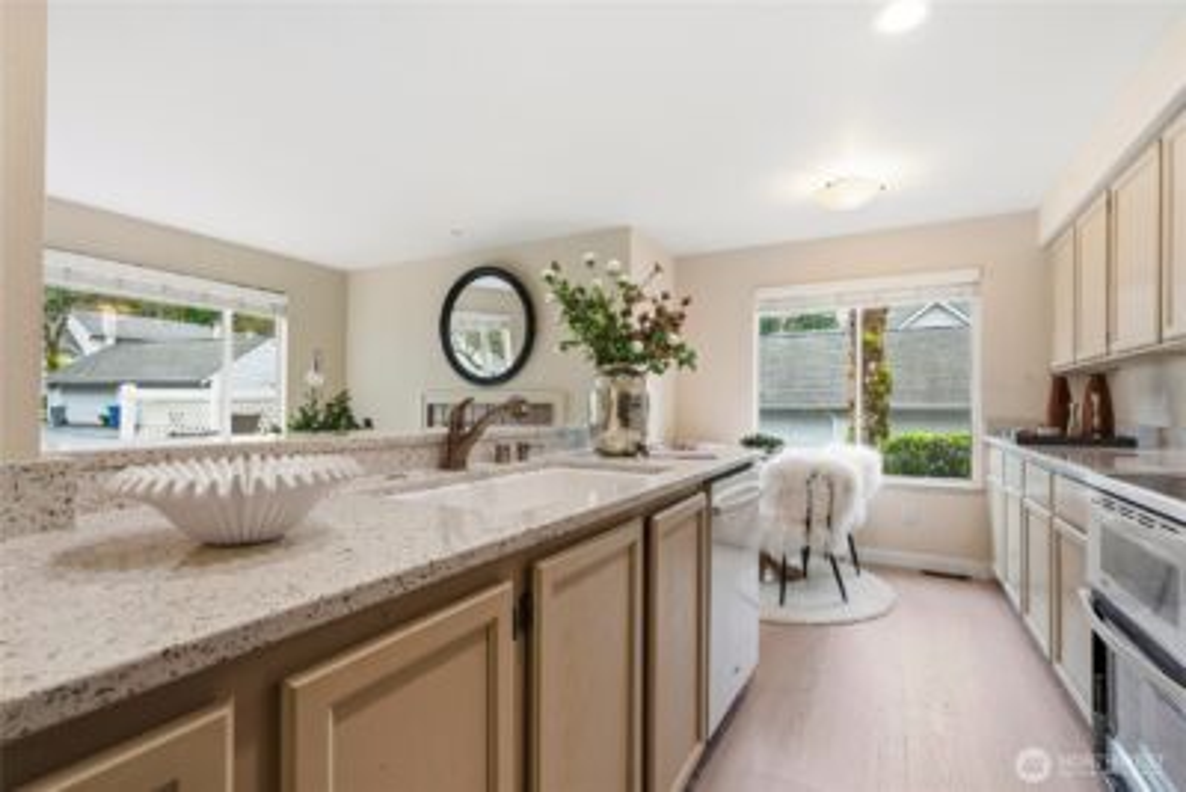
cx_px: 593
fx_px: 527
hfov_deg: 96.7
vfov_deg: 73.8
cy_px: 396
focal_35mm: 16
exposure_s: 1/15
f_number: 11
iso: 100
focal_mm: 16
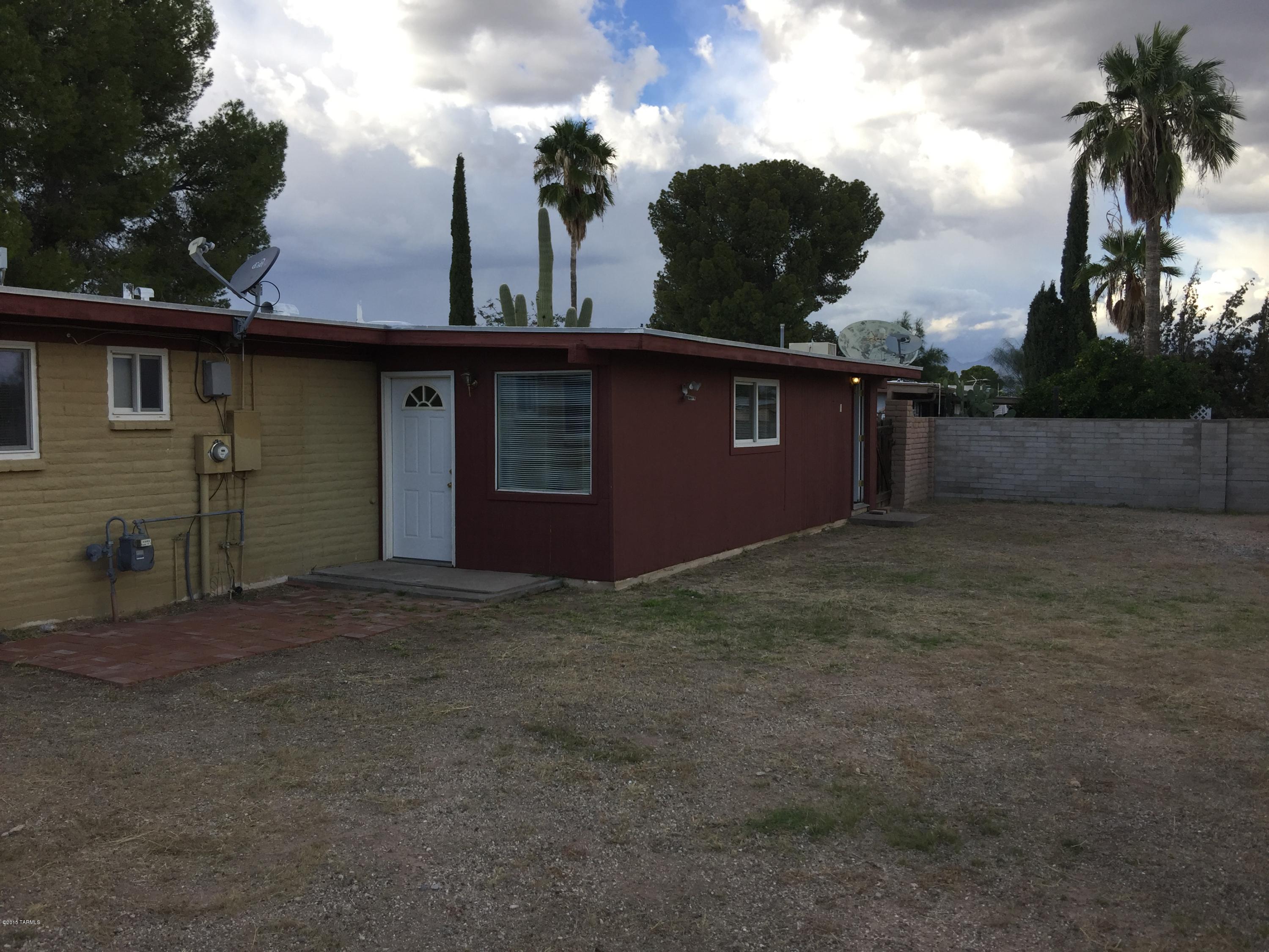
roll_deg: +0.4
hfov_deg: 61.7
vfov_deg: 48.2
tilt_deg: -1.8
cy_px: 476
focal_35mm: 29
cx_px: 634
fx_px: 1063
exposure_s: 1/732
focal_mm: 4.15
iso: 32
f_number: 2.2
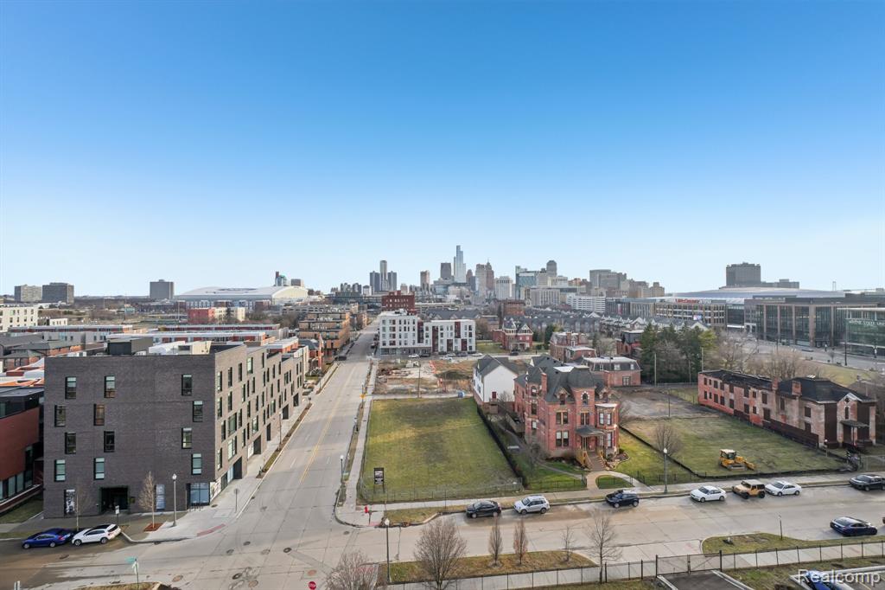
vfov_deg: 77.3
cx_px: 442
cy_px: 295
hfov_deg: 100.4
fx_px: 369
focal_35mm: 15
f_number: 8
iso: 100
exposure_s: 1/200
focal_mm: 10
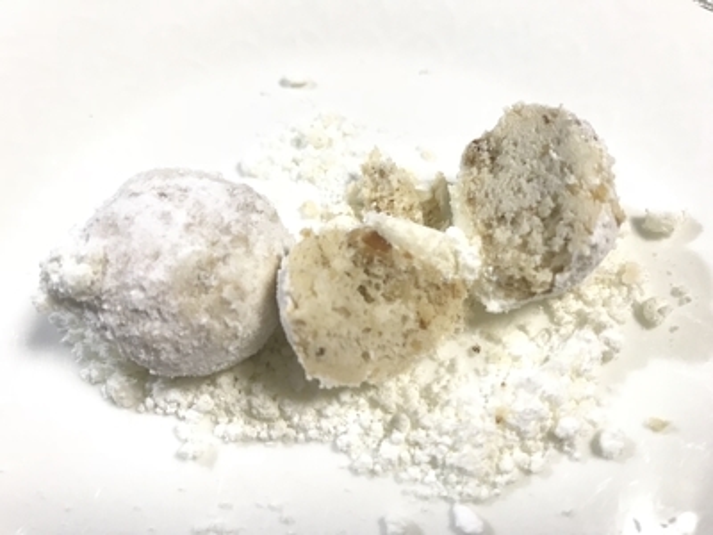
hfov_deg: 63.4
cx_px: 356
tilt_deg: -60.4
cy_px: 268
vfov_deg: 49.7
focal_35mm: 28
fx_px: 577
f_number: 1.8
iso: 32
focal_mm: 3.99
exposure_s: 1/25
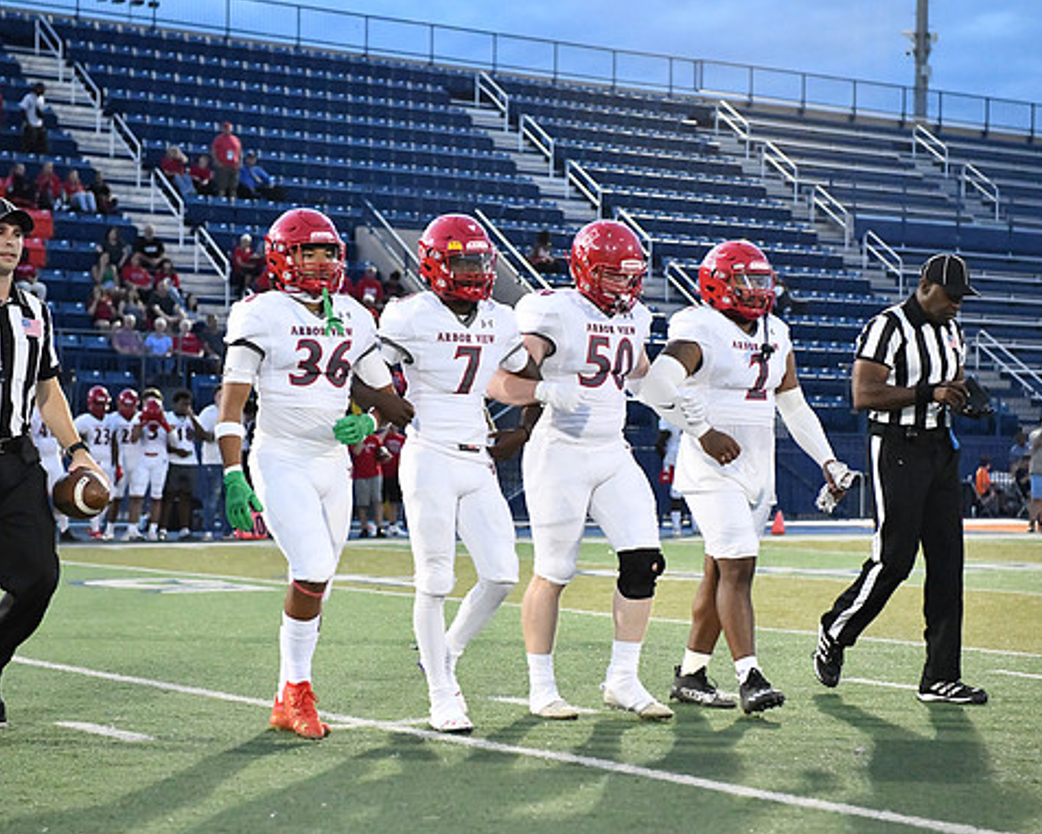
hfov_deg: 23.8
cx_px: 512
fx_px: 2468
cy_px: 421
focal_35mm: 80
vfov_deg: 19.2
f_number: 3.2
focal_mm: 70
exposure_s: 1/2500
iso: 12800
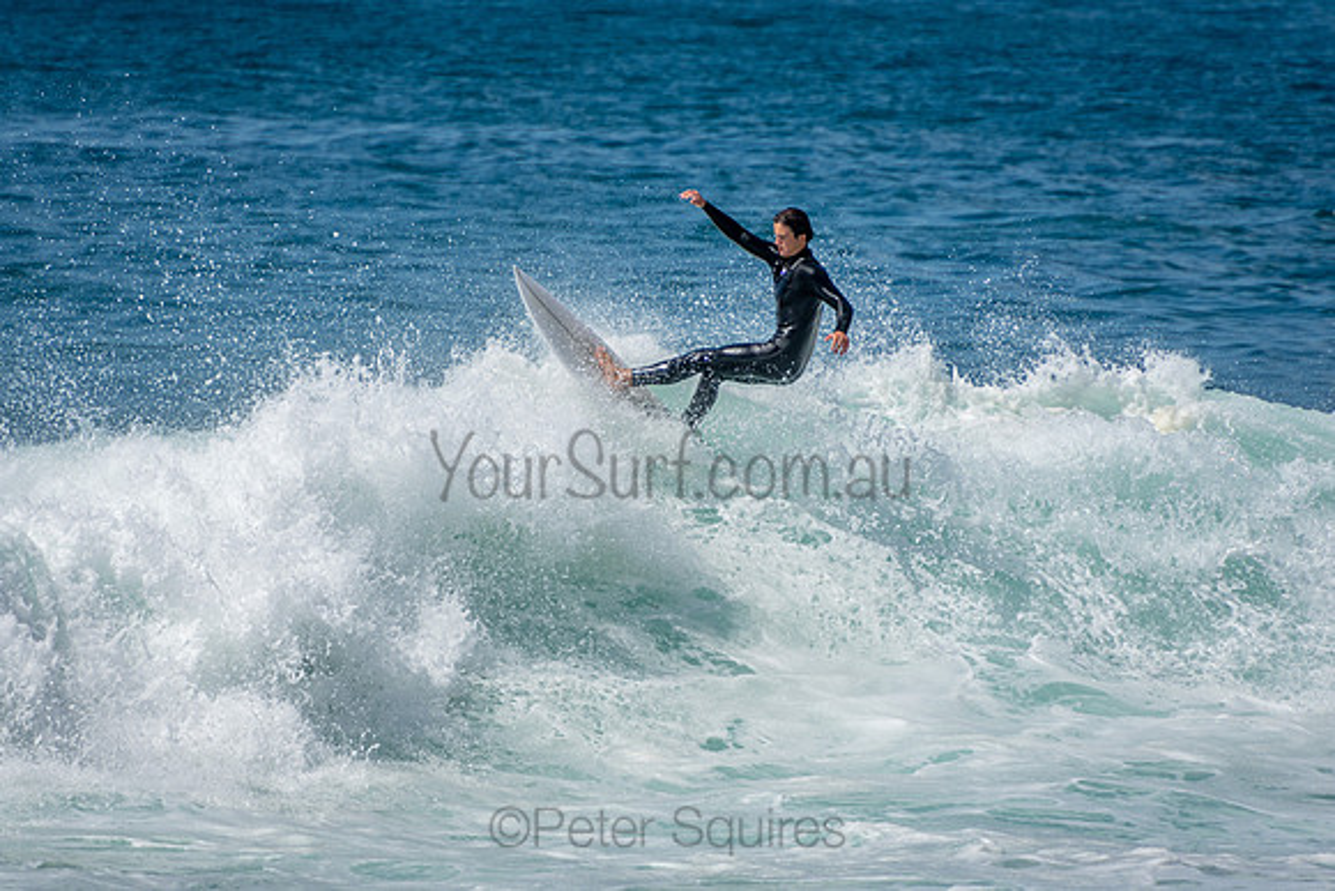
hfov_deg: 3.4
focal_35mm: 600
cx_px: 668
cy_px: 446
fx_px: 22254
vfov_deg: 2.3
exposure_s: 1/2000
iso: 200
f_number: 5.6
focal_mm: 400
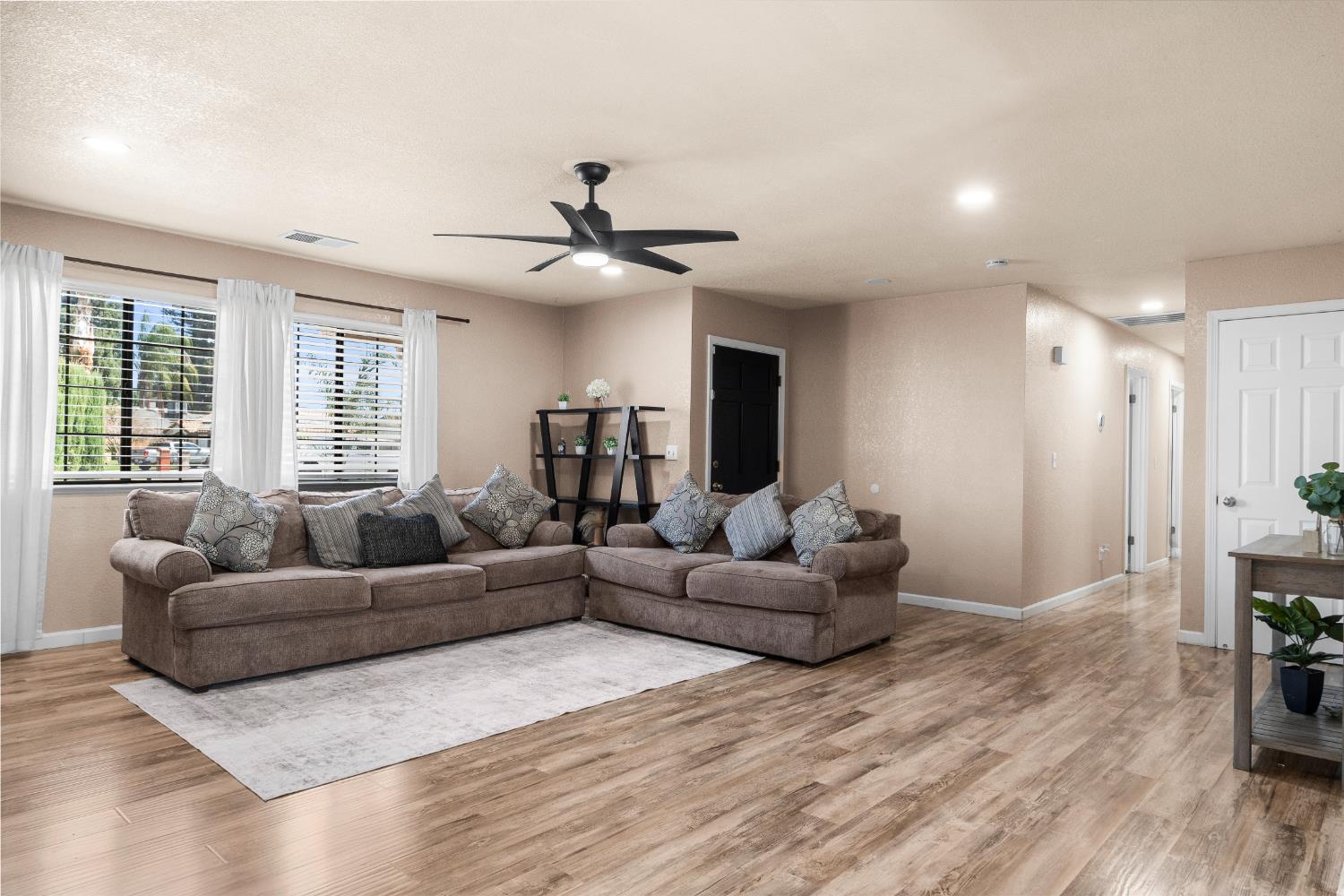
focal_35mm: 21
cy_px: 448
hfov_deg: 81.2
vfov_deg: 59.5
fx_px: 784
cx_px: 672
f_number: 8
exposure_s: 1/6
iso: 250
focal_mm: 14
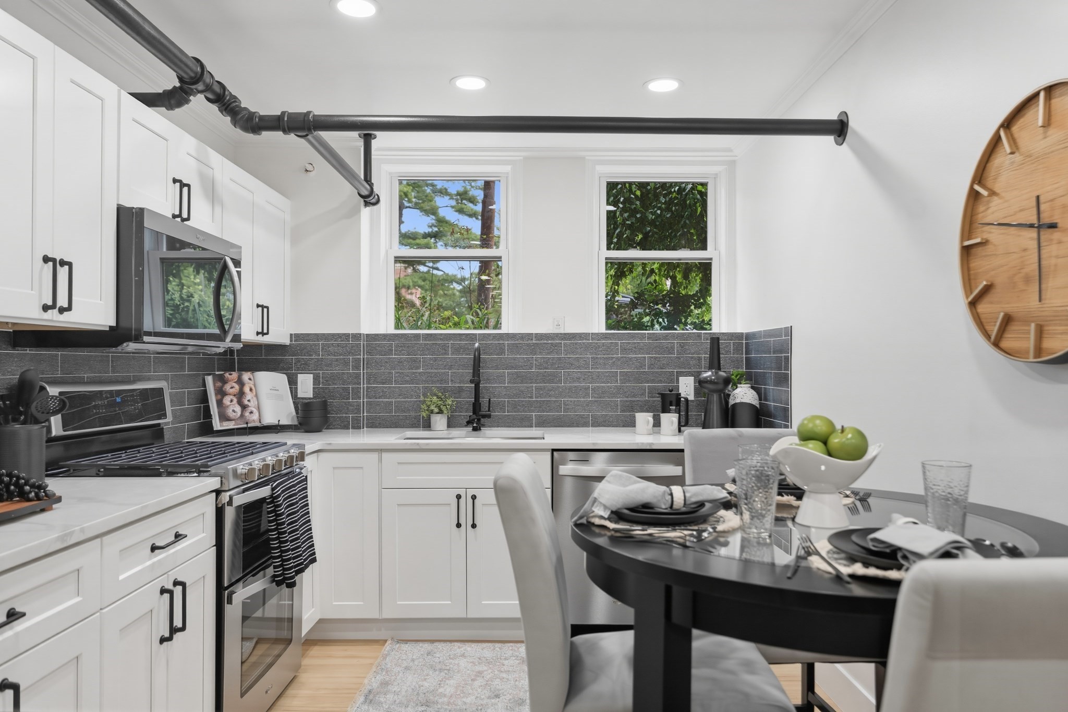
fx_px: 712
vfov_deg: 53.1
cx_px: 534
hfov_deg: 73.7
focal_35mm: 24
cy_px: 356
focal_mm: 24
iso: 160
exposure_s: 1/250
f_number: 4
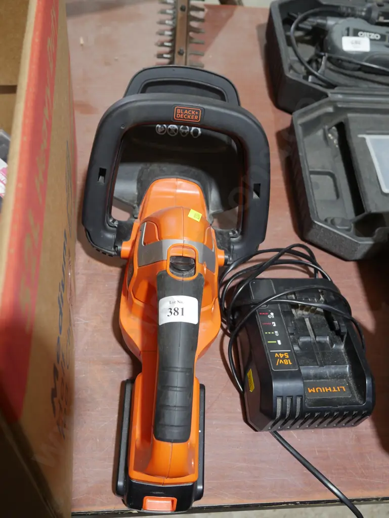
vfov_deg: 49.0
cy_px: 259
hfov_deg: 37.8
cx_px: 194
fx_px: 569
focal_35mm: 38
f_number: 4.1
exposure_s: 1/60
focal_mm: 19
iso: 500
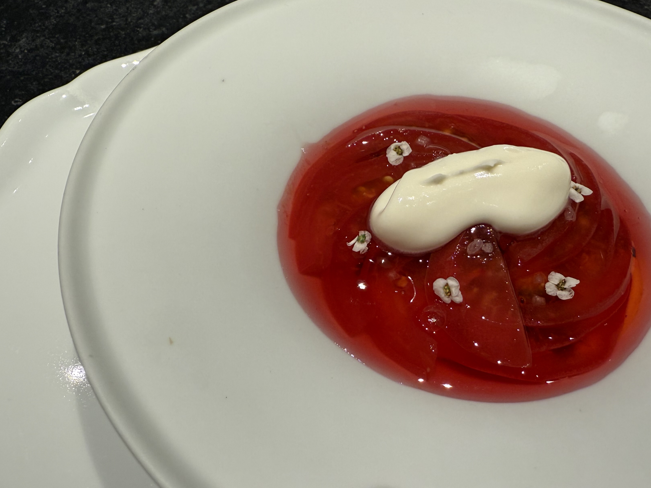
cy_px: 226
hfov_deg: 59.4
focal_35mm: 30
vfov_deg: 46.8
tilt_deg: -50.3
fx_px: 564
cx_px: 393
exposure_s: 1/100
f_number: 2.2
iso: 100
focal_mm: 2.22
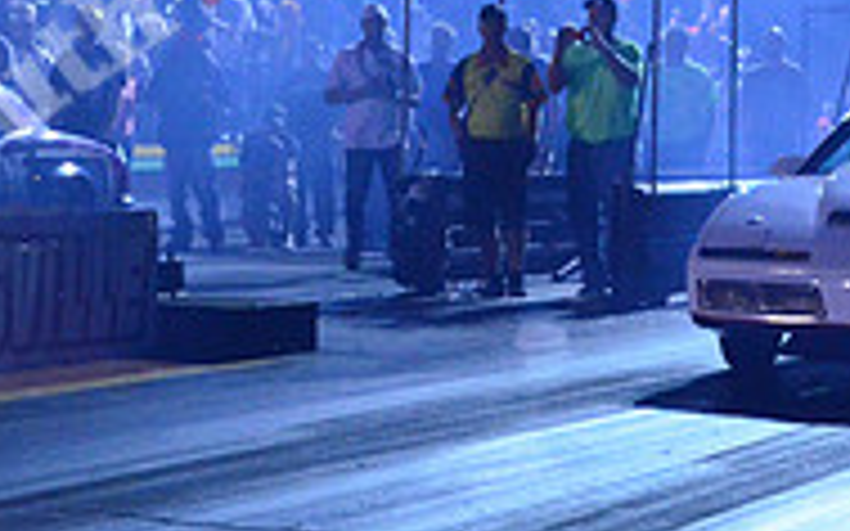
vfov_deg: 9.9
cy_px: -32
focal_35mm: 131
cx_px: 247
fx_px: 3034
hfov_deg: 15.9
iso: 4000
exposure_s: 1/25
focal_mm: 28
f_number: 10
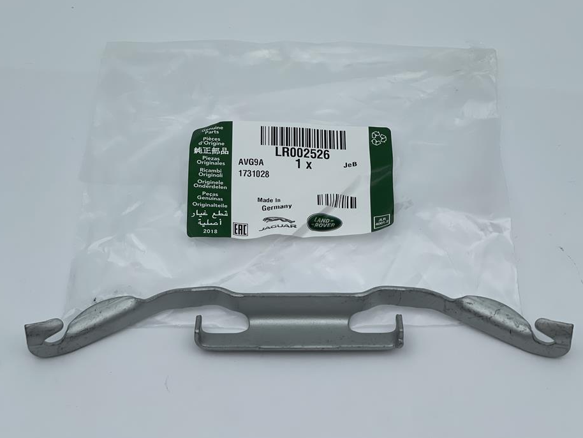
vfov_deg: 21.0
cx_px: 293
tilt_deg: -50.1
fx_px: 1179
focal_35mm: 70
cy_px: 216
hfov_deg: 27.8
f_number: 2.2
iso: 20
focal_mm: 7.5
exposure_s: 1/283
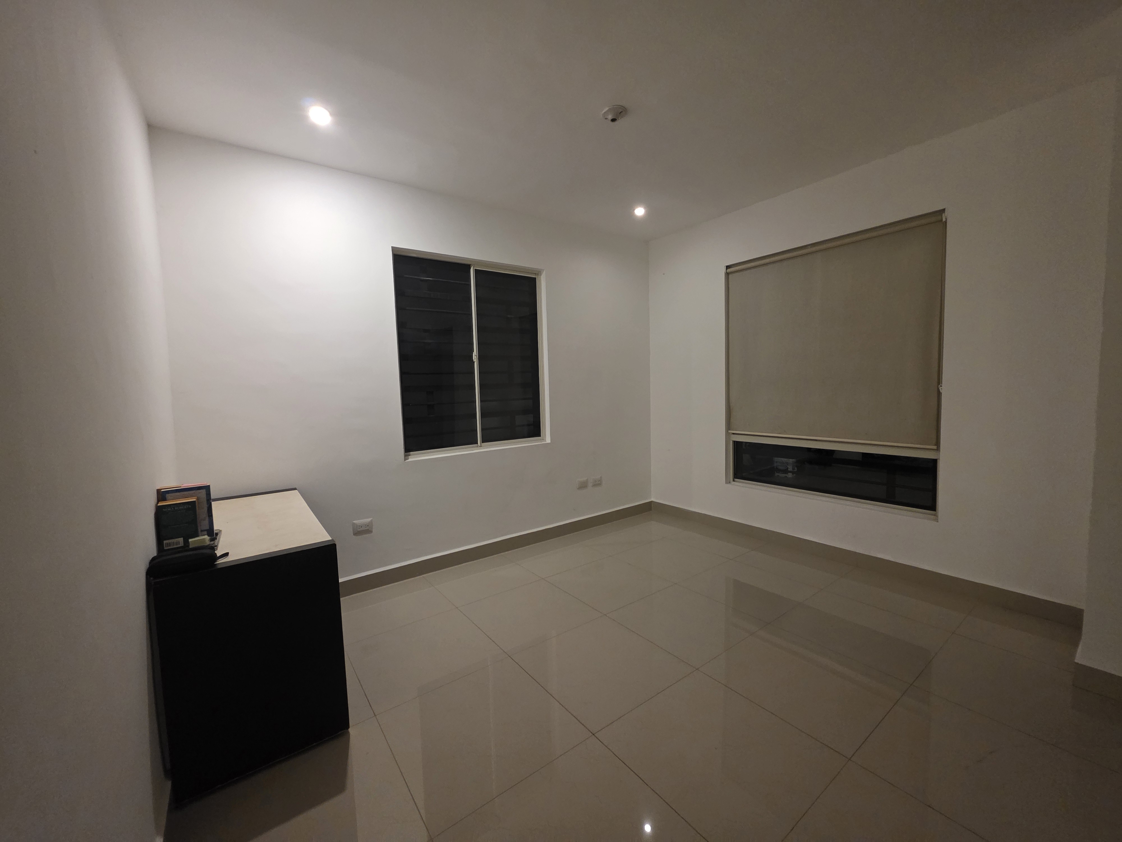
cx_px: 561
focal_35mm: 13
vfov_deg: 89.9
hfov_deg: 106.2
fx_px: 421
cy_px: 421
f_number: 1.9
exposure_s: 1/60
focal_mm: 2.2
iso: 640
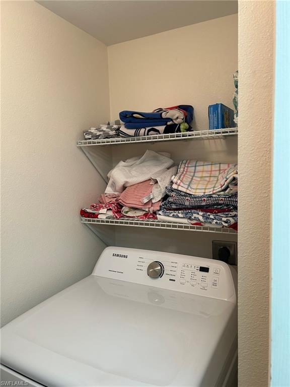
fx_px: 290
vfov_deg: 67.3
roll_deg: +0.8
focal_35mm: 26
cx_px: 145
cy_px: 194
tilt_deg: -4.4
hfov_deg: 53.1
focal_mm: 5.7
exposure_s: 1/120
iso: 125
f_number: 1.5
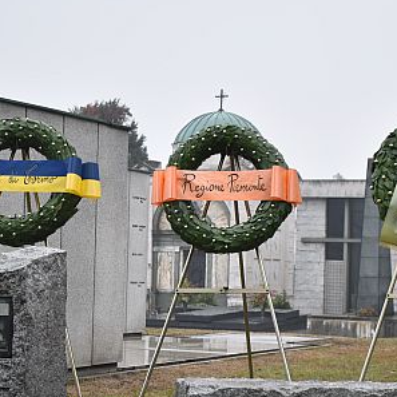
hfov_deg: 17.5
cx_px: 243
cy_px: 283
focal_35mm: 99
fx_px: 1285
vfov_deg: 17.5
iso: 125
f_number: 4.2
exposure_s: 1/50
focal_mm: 32
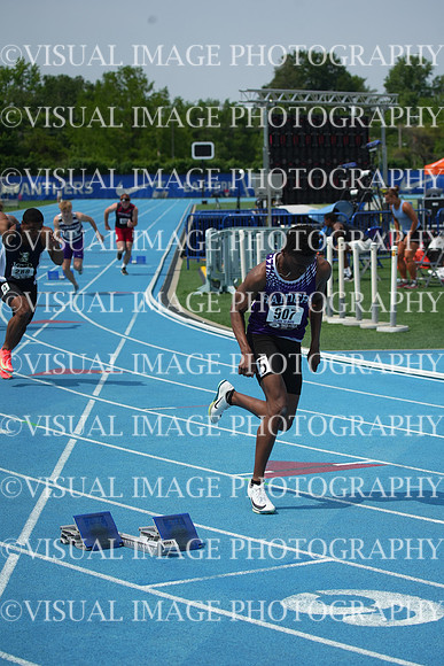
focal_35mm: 100
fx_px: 1849
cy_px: 333
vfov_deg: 20.4
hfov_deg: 13.7
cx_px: 222
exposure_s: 1/3200
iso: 400
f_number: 5.6
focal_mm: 100
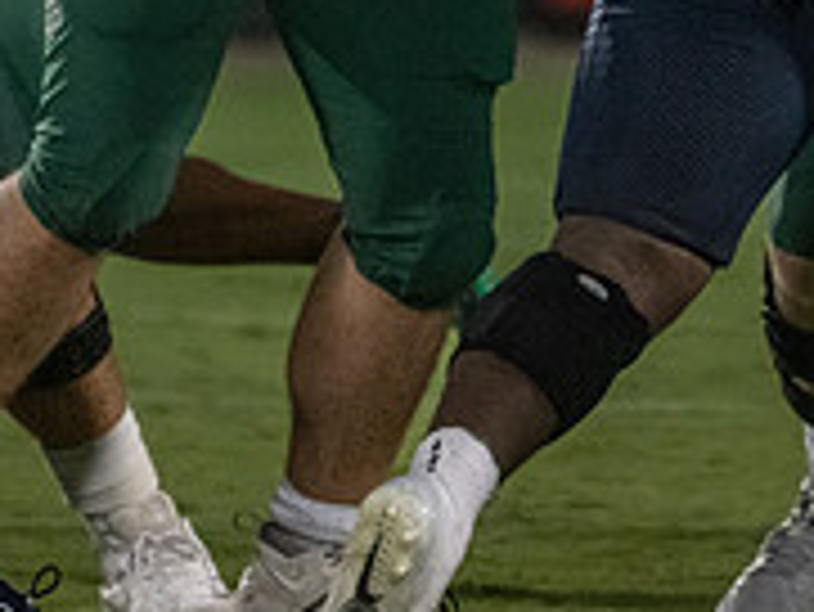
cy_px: -397
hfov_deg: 1.3
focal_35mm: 1563
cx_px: 787
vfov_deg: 1.0
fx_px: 36779
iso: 6400
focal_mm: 388
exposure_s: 1/1000
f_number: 5.6
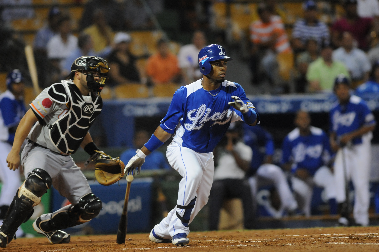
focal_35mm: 450
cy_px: 126
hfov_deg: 4.6
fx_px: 4732
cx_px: 190
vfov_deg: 3.0
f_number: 2.8
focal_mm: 300
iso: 1600
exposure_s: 1/400
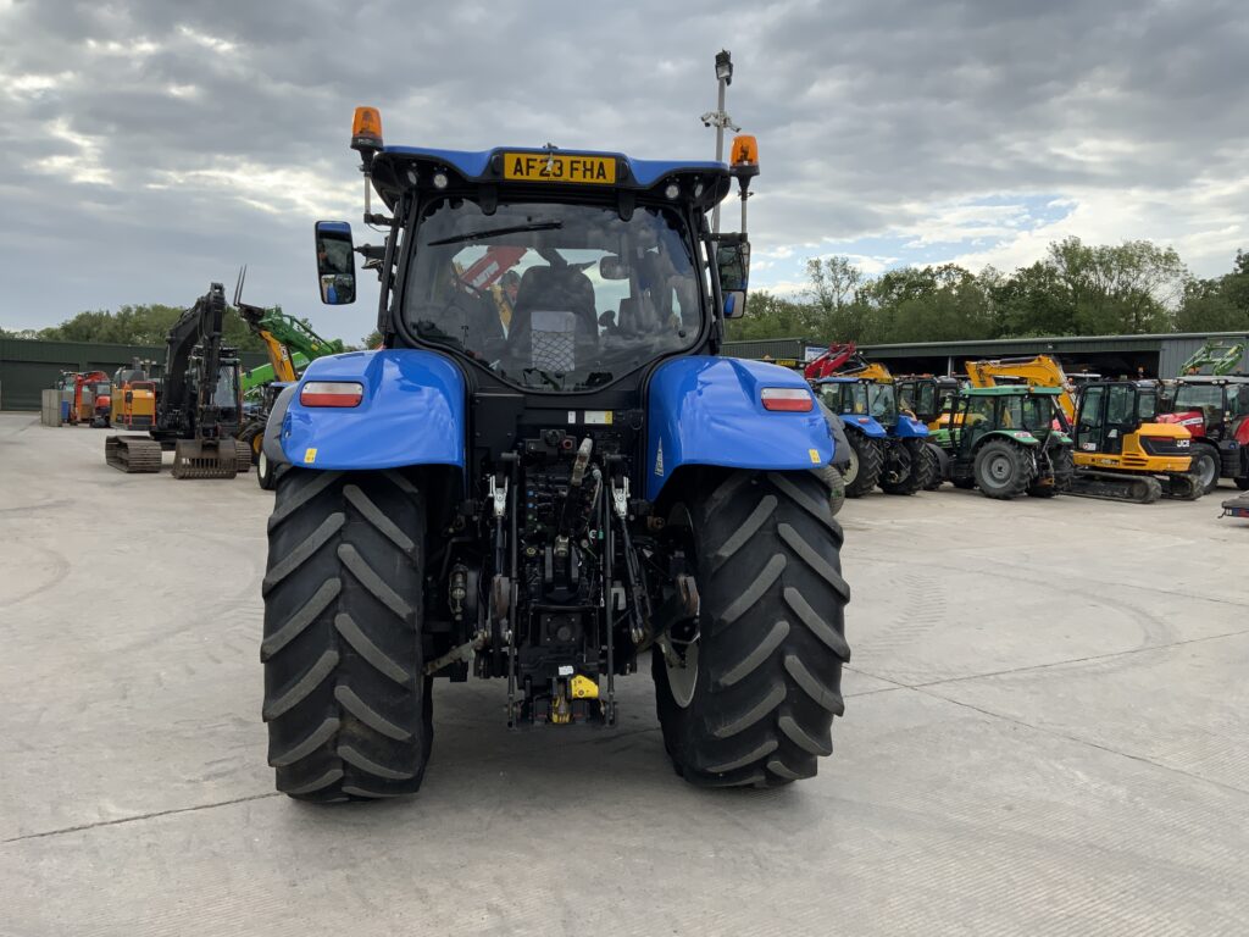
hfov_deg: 61.7
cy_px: 468
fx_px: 1046
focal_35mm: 29
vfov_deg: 48.2
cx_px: 624
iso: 16
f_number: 1.8
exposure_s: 1/519
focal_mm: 3
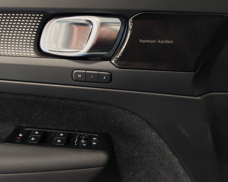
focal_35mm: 33
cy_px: 90
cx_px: 114
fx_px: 223
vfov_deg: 44.5
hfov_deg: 54.2
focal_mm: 6.12
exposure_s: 1/50
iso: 800
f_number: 1.9
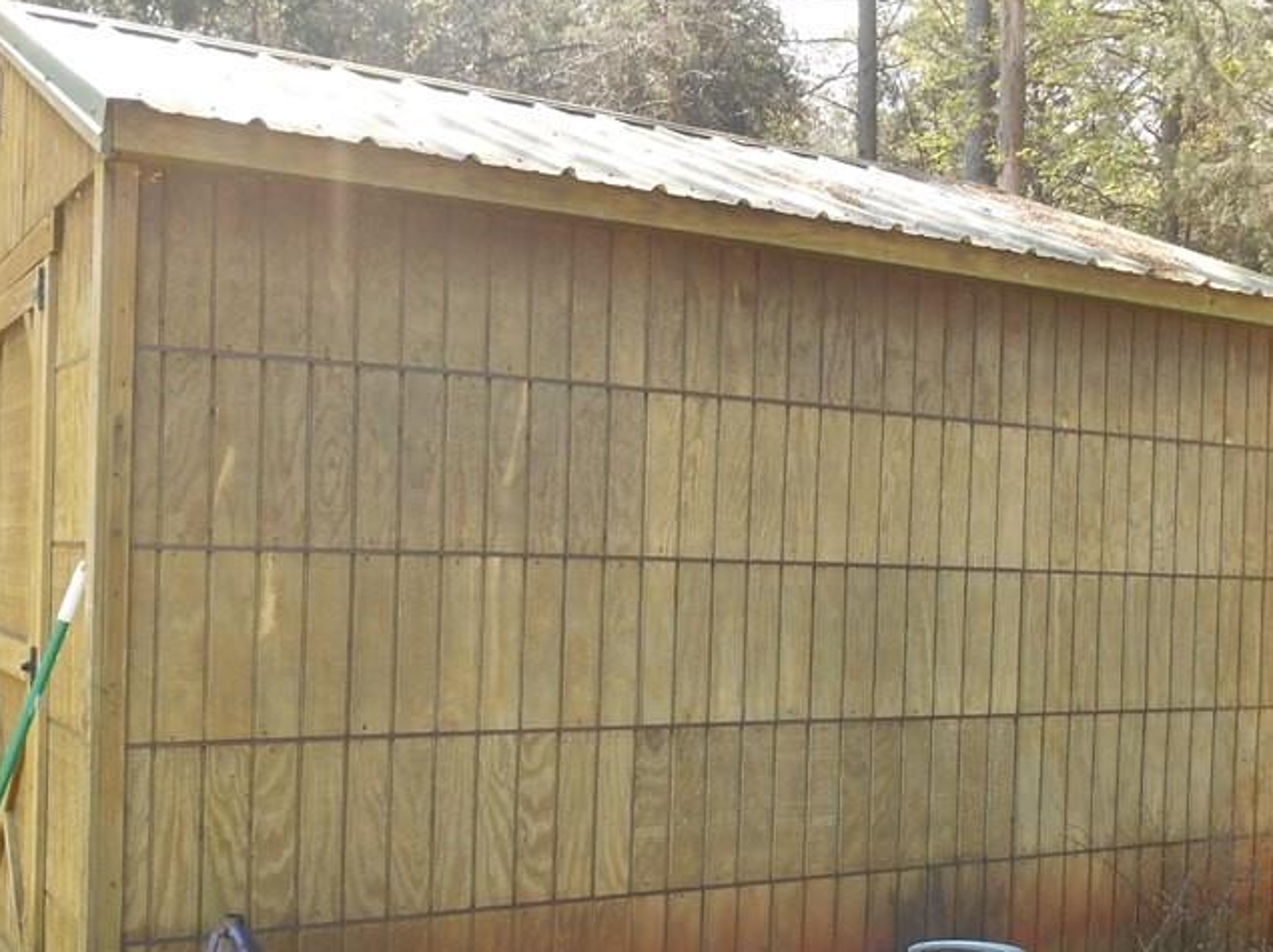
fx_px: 1543
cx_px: 636
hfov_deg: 44.8
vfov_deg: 34.2
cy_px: 569
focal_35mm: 42
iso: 220
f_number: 3.4
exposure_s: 1/250
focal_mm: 4.7
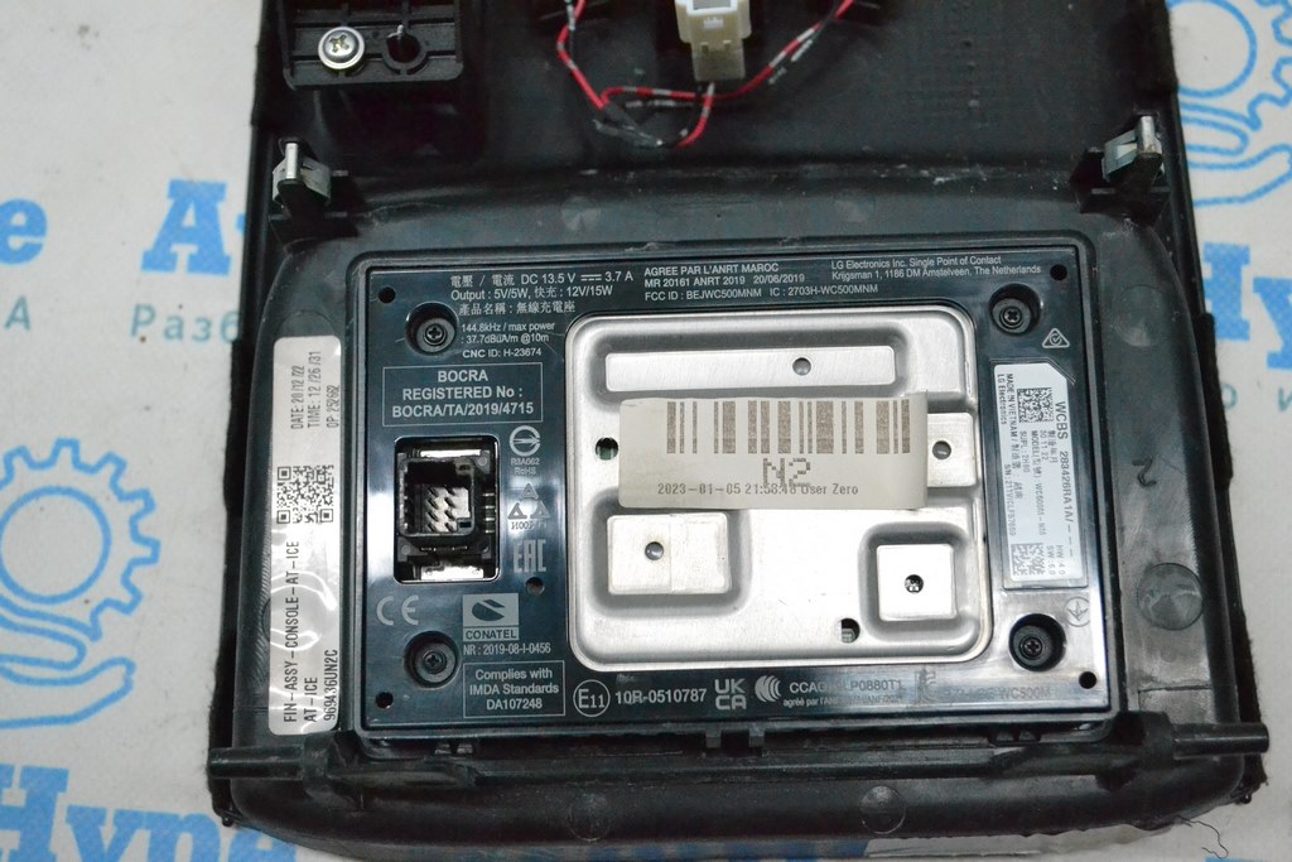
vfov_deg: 28.1
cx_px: 646
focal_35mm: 48
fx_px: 1723
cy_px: 431
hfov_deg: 41.1
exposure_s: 1/1250
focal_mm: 32
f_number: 4.8
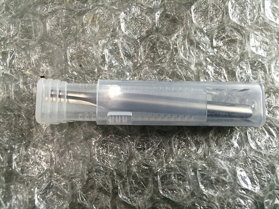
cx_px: 140
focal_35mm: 29
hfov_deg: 61.7
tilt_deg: -82.1
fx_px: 234
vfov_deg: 48.2
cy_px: 104
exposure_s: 1/30
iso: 100
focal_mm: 4.15
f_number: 2.2
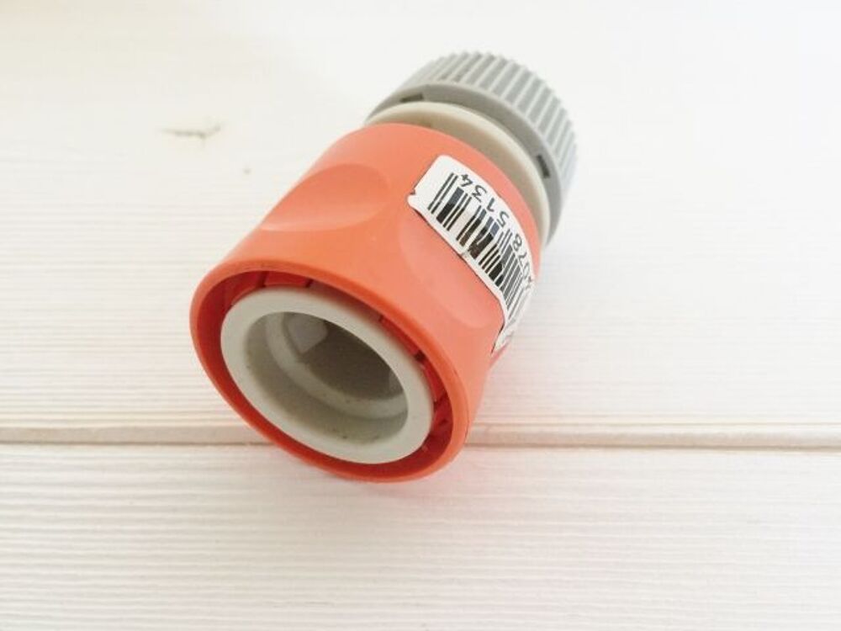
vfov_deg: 48.2
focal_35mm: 29
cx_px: 420
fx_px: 705
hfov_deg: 61.7
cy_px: 316
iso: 50
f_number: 2.2
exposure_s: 1/33
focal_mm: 4.15
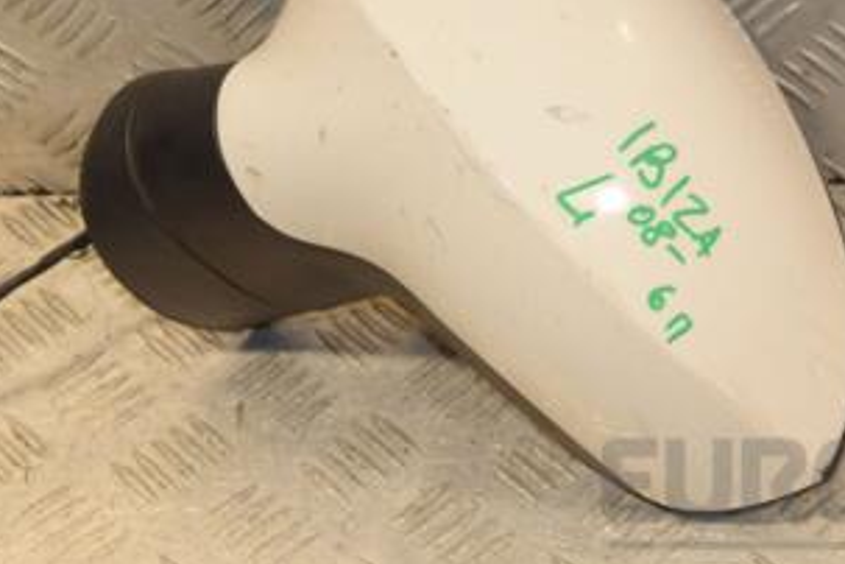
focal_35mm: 95
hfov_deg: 21.4
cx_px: 549
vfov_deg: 14.3
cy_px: 109
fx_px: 2230
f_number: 7.1
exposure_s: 1/200
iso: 800
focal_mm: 32
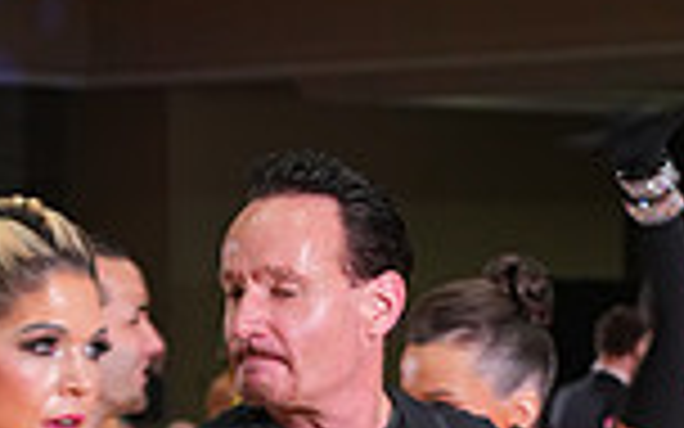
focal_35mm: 292
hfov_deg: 7.2
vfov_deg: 4.4
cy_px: 915
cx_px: -16
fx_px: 5443
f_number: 5.6
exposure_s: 1/60
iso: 800
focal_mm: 75
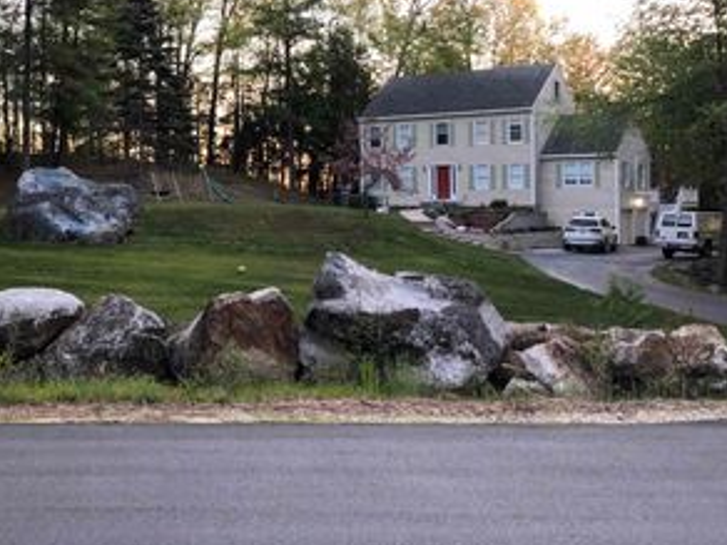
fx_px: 1008
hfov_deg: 39.3
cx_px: 259
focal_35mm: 48
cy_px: 193
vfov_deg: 30.1
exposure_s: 1/40
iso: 25
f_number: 1.8
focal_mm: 4
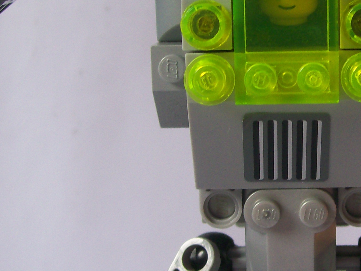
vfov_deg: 18.4
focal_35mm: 80
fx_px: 834
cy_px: 115
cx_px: 294
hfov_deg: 24.0
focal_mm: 6
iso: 80
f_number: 2.7
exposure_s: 1/90.1
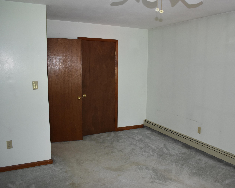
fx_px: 216
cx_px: 135
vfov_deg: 47.1
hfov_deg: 56.9
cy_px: 94
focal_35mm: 31
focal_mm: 18
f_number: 3.5
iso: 1250
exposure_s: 1/60
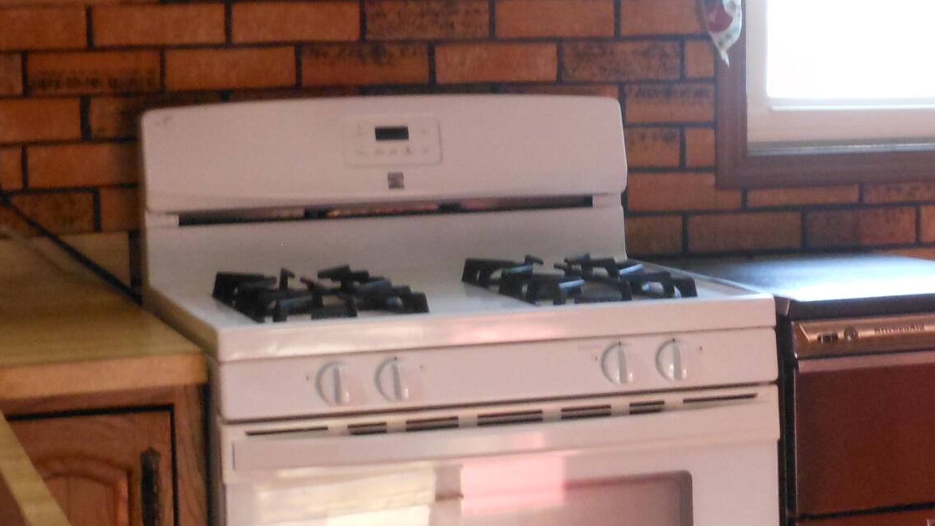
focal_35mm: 94
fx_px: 2330
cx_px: 548
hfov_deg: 22.7
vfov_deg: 12.9
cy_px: 199
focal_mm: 5.9
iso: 320
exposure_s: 1/30
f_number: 4
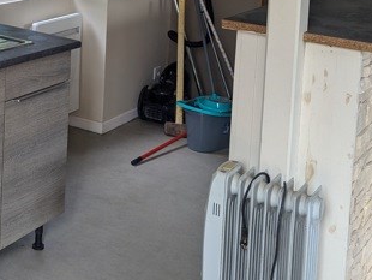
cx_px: 34
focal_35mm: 62
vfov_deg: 22.2
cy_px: -41
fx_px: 667
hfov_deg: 29.8
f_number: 1.85
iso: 39
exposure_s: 1/206
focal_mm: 6.81
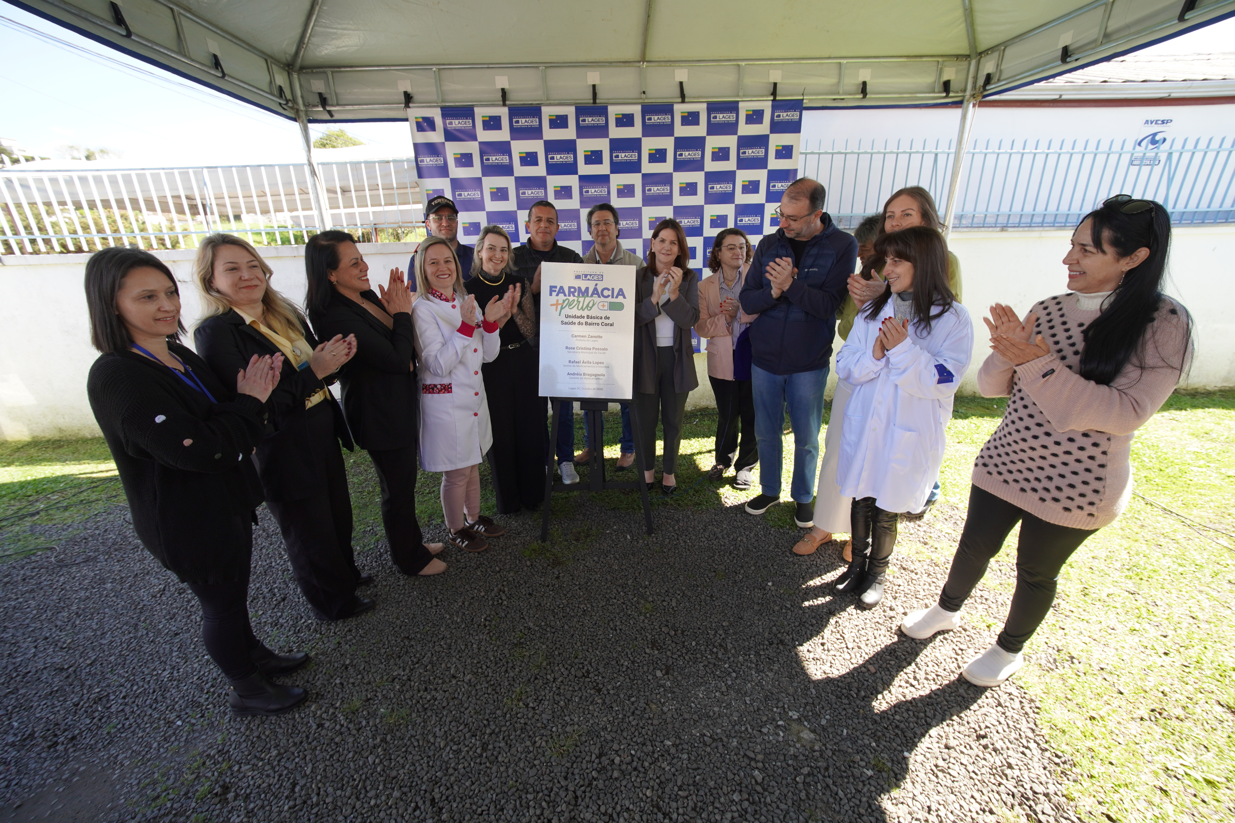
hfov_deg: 106.3
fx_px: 463
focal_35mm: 14
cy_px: 412
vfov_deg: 83.3
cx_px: 618
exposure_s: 1/160
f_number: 4
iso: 160
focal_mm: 9
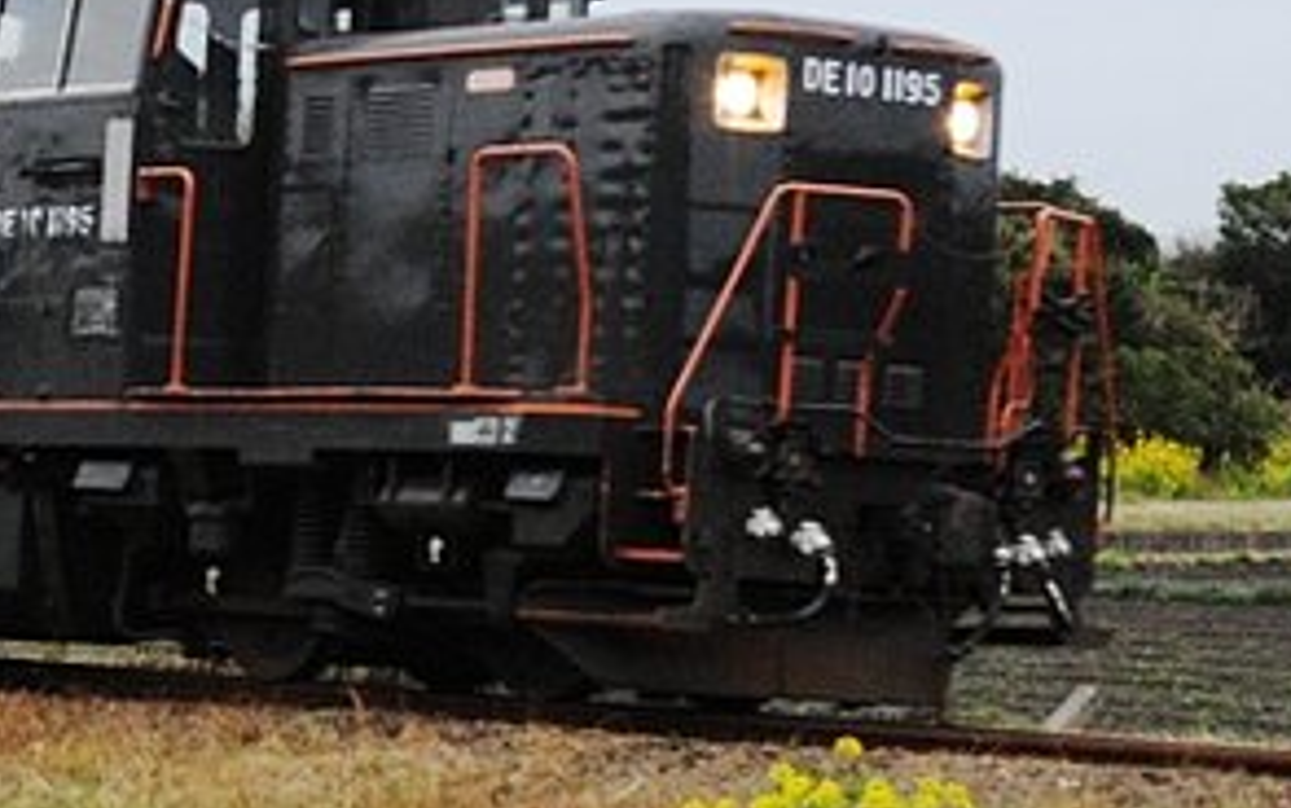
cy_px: 591
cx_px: -334
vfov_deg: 8.4
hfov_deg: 13.0
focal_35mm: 156
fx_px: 5491
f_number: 3.2
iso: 5000
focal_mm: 44
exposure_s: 1/800
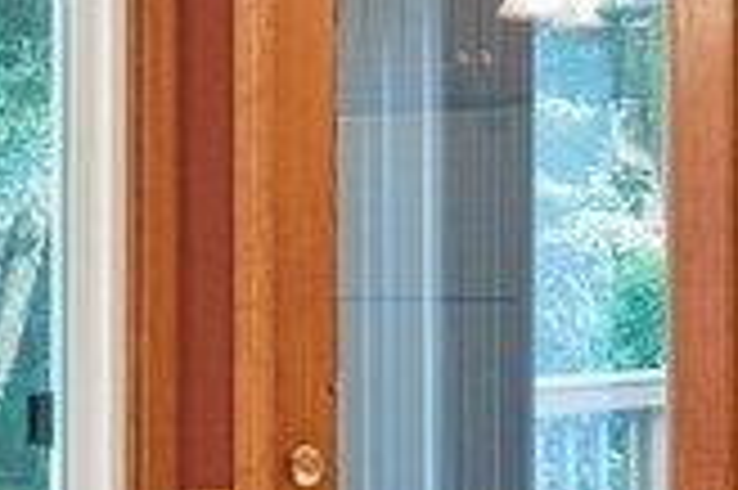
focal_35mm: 146
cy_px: 241
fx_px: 2990
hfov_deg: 14.0
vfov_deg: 9.4
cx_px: 490
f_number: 7.1
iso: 640
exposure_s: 1/1.25
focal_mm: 22
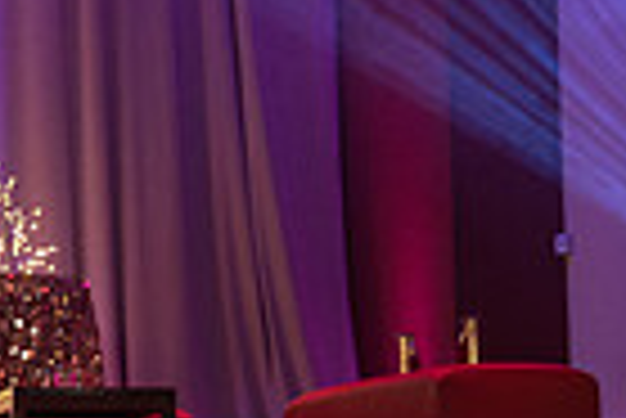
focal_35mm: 164
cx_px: -543
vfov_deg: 8.4
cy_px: 366
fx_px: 2855
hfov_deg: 11.5
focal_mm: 37
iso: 2000
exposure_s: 1/100
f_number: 4
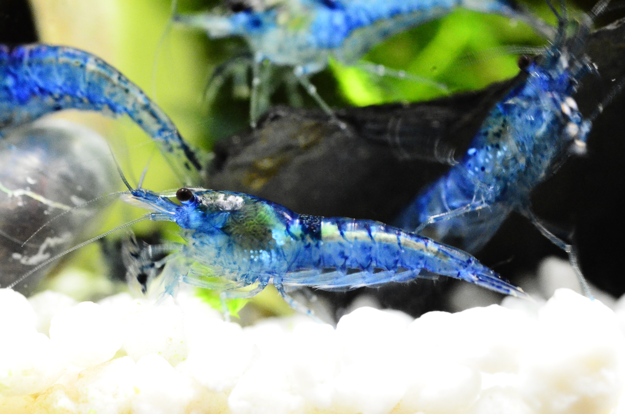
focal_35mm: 75
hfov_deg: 27.0
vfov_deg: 18.1
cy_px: 207
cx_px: 312
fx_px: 1299
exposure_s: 1/30
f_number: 7.1
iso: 6400
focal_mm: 50
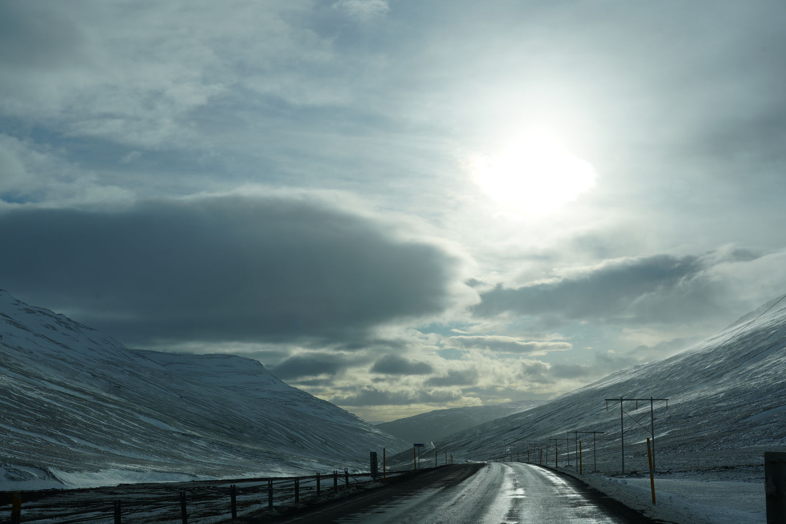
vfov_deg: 28.1
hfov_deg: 41.1
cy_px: 262
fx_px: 1048
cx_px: 393
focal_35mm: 48
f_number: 10
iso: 100
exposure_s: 1/800
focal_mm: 48
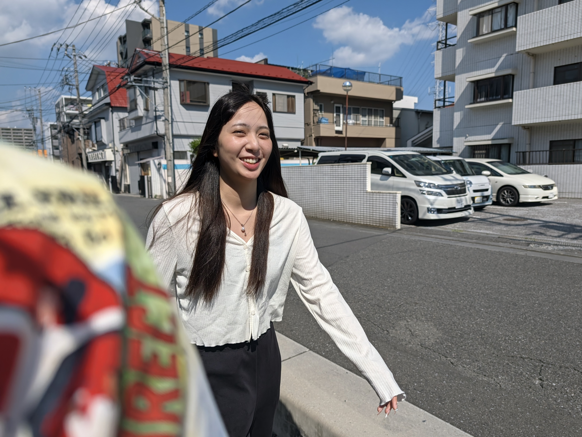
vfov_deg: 56.9
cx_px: 291
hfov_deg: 71.6
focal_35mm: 24
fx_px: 404
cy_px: 218
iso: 27
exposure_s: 1/3289
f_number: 1.68
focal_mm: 6.9
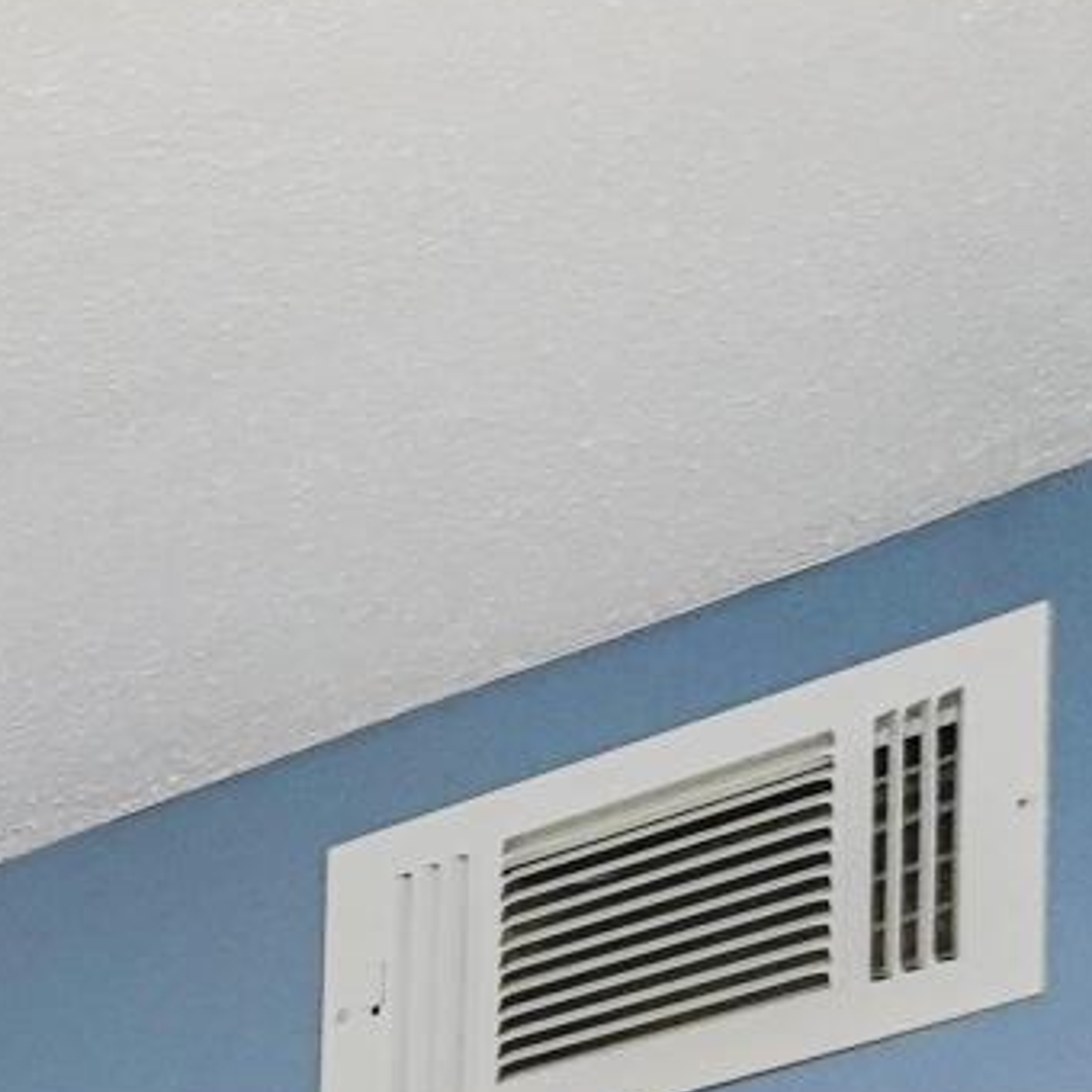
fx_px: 4283
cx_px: -3475
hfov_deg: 7.8
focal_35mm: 120
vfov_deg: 11.3
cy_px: 2858
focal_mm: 16
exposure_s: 1/30
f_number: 4
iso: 1000
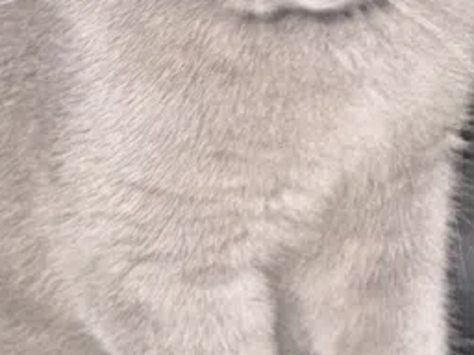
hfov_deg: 31.6
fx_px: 822
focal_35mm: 60
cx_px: 359
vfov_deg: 23.0
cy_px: -35
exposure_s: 1/4
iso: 50
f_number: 1.78
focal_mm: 6.76
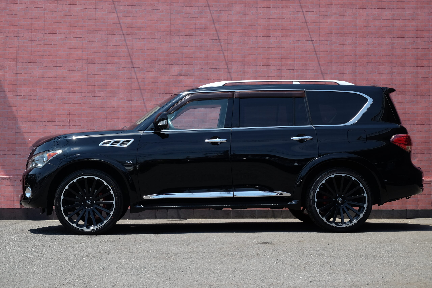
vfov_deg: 21.2
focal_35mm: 64
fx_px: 768
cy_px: 144
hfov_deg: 31.4
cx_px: 216
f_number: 6.4
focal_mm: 42.5
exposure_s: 1/400
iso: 200
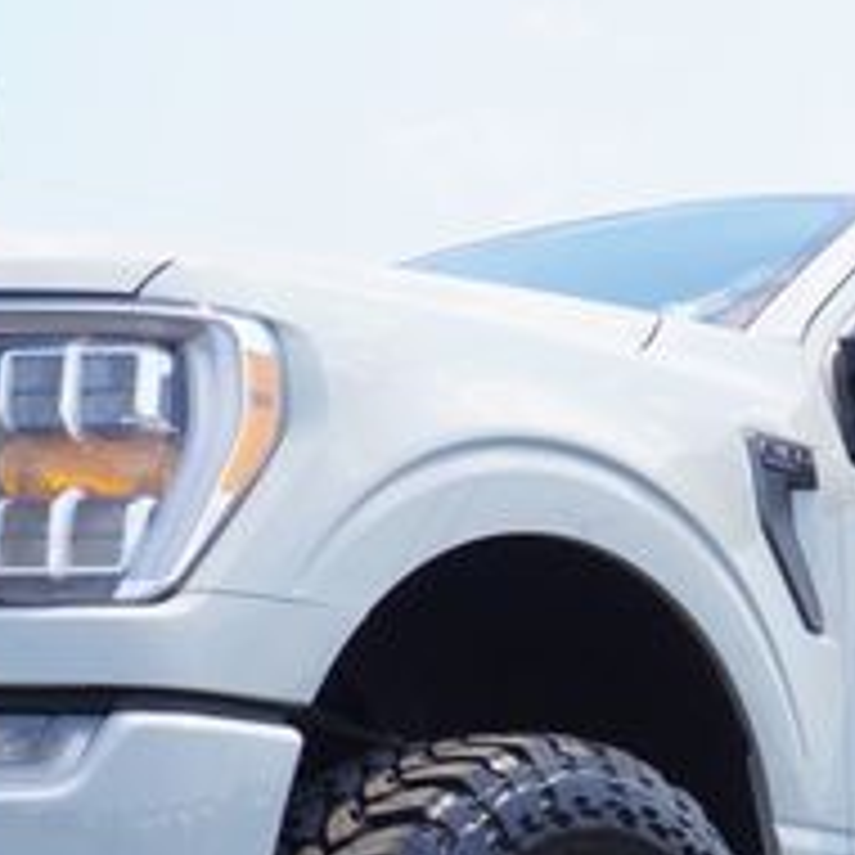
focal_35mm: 107
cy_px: 783
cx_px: 508
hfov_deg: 16.2
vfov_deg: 16.0
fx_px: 3002
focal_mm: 25
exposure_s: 1/125
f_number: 9
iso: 100
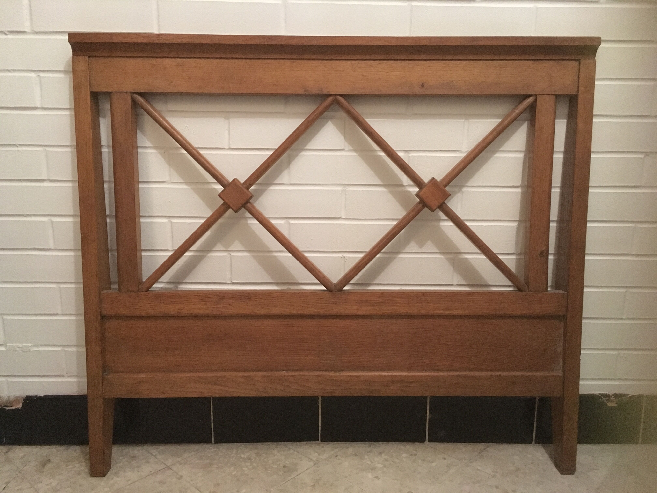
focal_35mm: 29
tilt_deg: -14.6
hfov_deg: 61.7
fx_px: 550
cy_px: 246
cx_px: 328
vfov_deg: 48.2
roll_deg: -0.9
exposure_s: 1/17
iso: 250
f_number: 2.2
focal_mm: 4.15
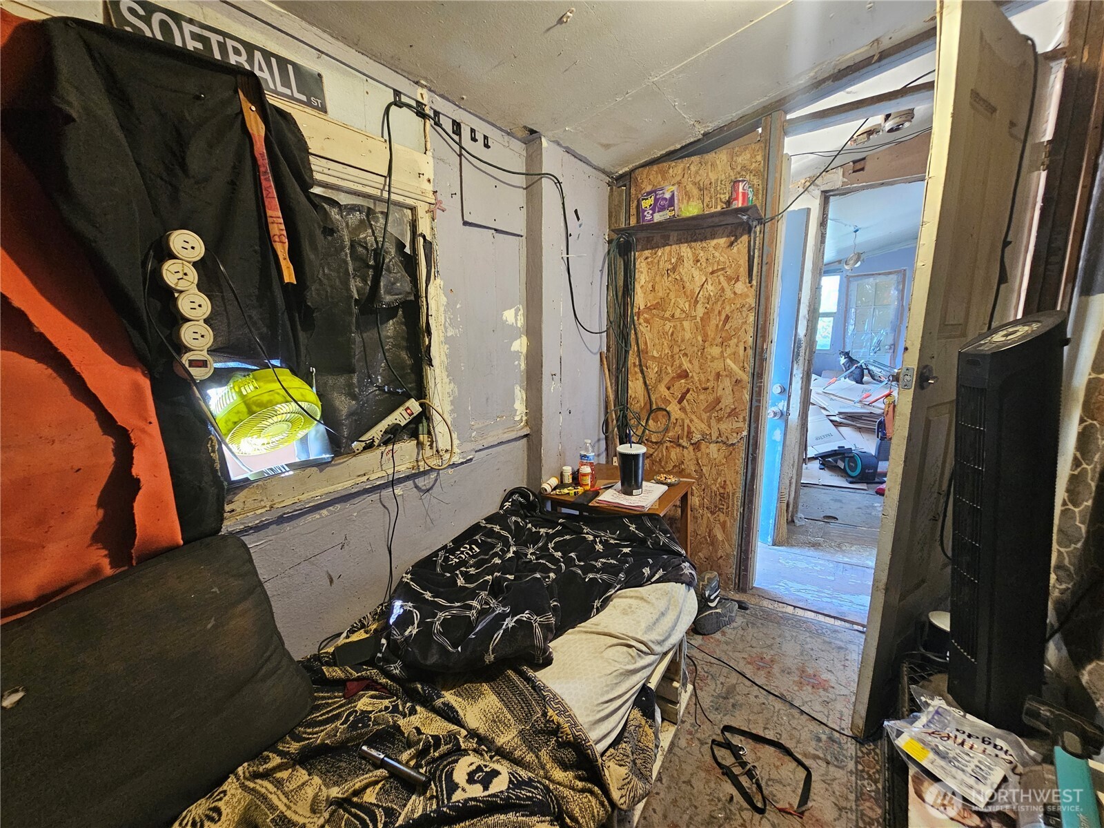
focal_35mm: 13
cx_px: 552
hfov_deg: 106.2
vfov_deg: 89.9
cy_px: 414
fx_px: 415
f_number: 2.2
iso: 320
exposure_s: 1/40
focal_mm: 2.2
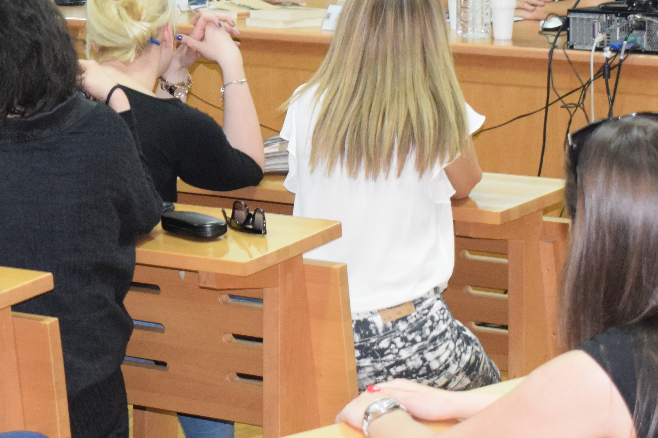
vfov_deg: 7.7
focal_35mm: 178
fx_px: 3253
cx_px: 108
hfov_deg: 11.5
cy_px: -24
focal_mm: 42
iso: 3200
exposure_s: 1/60
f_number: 5.6
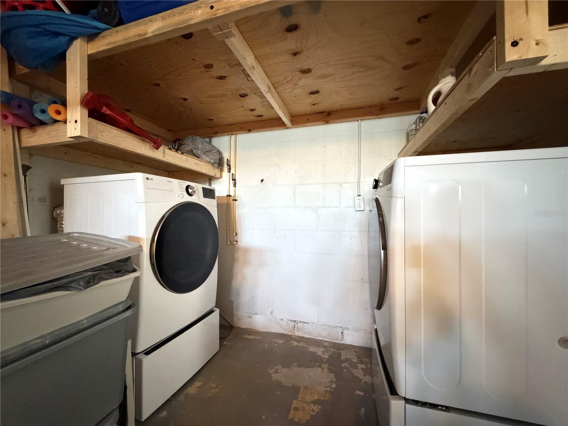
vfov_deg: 85.7
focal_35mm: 14
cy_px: 213
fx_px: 230
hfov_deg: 102.1
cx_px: 284
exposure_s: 1/30
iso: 2000
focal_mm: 2.22
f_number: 2.2
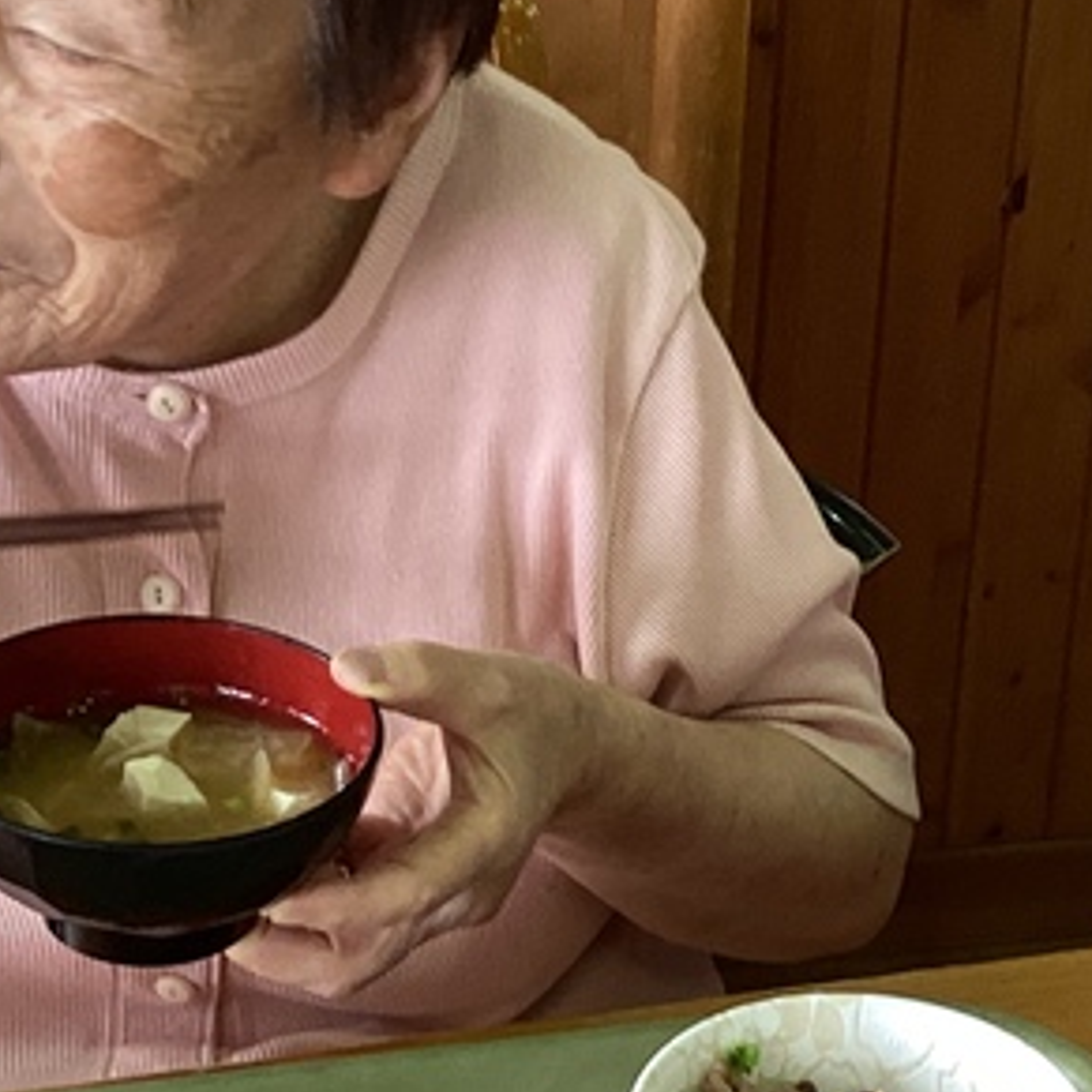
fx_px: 3355
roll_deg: -5.3
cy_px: 627
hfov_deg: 18.3
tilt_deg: -26.5
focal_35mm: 94
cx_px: 859
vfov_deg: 18.5
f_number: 2.4
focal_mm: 3.3
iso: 100
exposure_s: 1/60
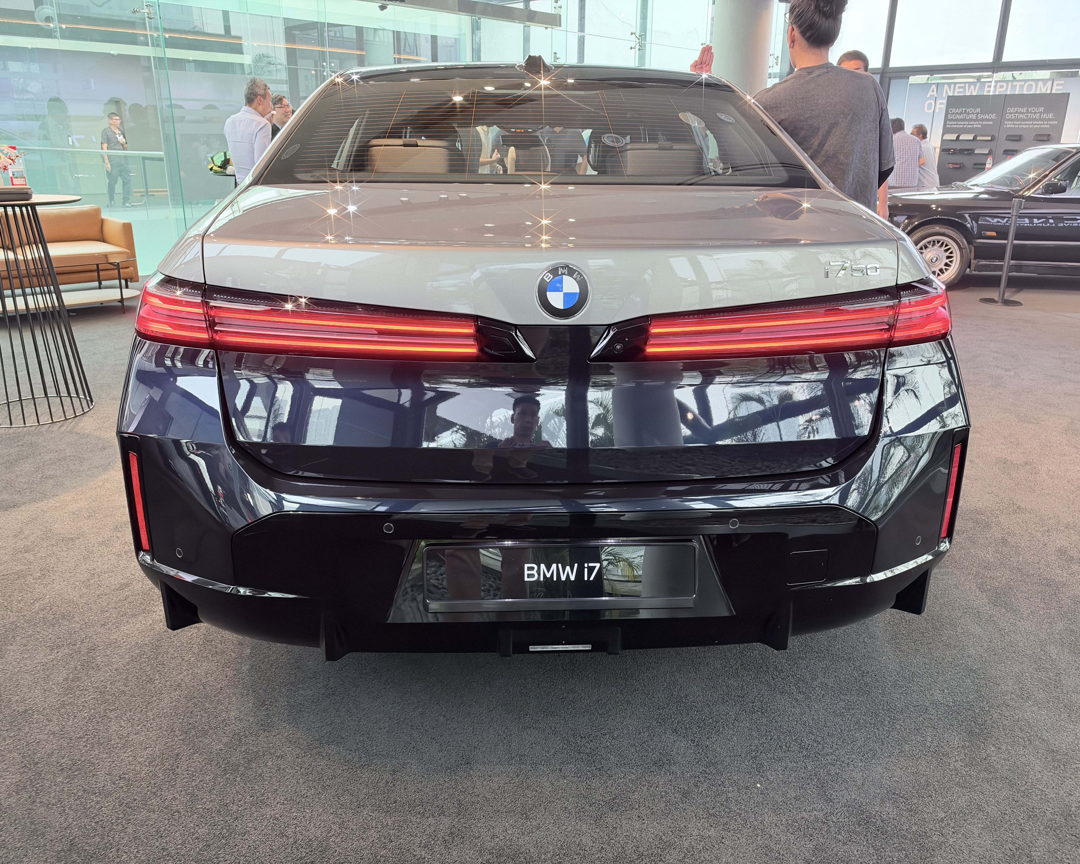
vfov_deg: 56.8
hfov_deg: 68.1
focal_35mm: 25
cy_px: 432
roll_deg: -0.7
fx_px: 799
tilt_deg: -19.0
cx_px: 558
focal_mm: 6.93
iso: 640
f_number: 2.8
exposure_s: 1/43
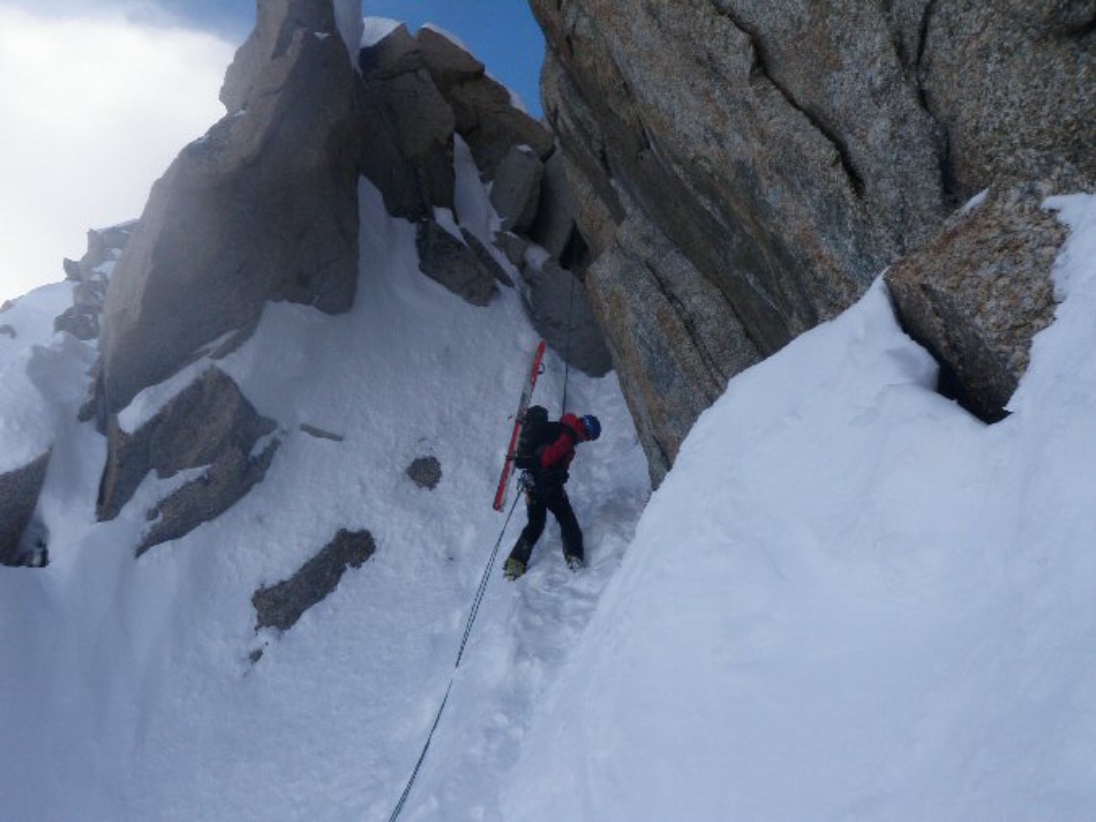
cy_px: 411
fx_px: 887
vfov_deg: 49.7
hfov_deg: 63.4
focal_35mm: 28
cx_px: 548
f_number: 5
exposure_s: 1/200
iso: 50
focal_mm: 5
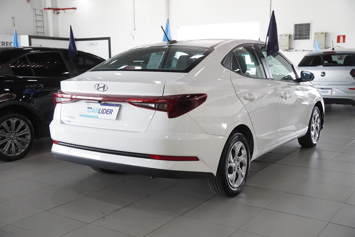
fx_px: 399
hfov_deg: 47.9
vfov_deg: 33.0
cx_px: 178
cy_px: 118
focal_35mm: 40
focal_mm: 27
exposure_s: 1/50
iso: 250
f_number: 2.8
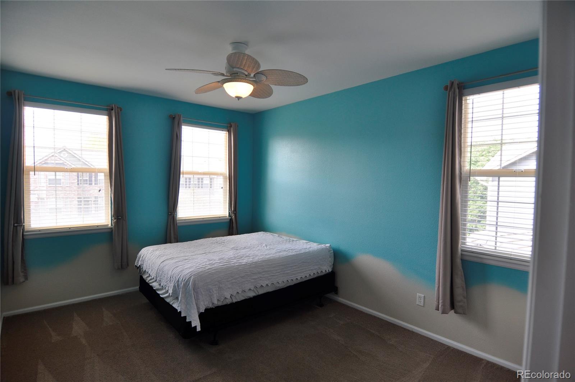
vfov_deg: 67.2
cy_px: 191
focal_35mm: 18
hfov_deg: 90.1
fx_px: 287
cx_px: 288
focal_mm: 12
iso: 200
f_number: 5
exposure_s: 1/100
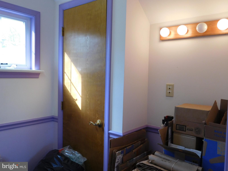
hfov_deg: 60.0
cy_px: 86
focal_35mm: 30
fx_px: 198
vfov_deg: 46.8
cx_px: 114
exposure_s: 1/40
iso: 125
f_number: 3.2
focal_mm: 5.3
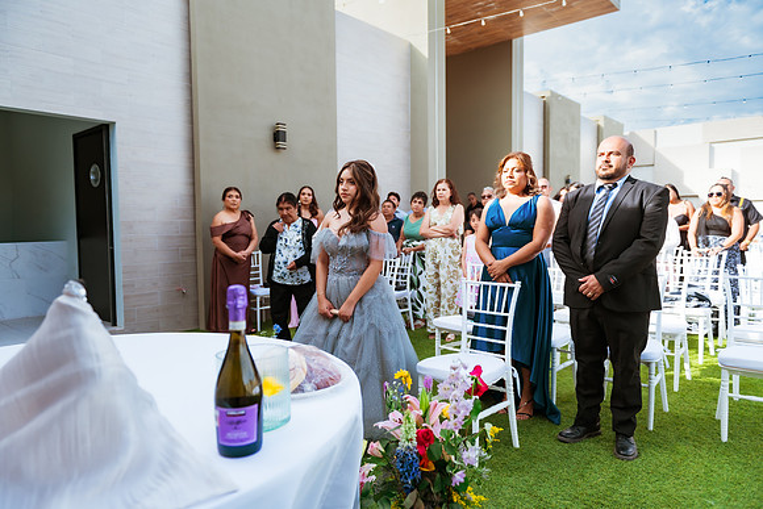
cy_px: 254
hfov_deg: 73.7
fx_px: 509
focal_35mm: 24
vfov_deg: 53.2
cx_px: 382
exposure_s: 1/800
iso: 100
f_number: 2.8
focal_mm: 24
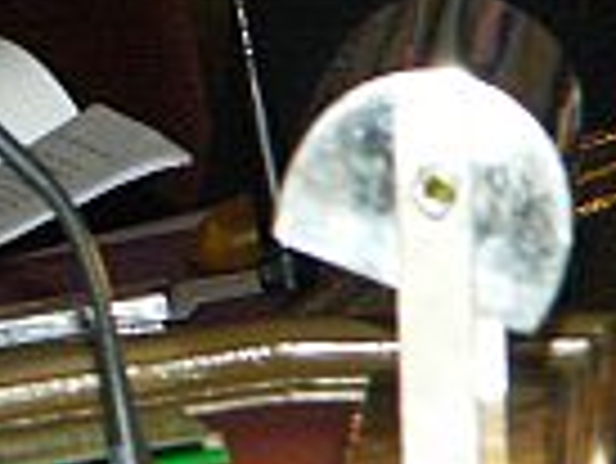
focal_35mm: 889
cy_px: -270
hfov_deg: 2.2
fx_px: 15834
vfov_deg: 1.7
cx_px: -715
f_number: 3.5
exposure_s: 1/200
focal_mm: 47.64
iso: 200
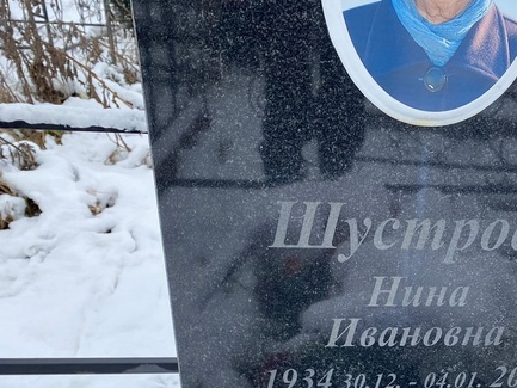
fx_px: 717
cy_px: 355
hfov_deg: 38.0
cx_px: 424
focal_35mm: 48
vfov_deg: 29.0
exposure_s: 1/248
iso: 32
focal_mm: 4.25
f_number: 1.8
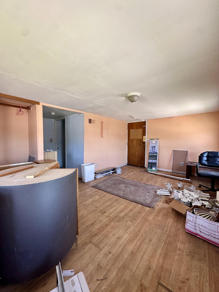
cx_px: 110
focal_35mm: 14
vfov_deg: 102.1
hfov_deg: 85.7
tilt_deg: -2.7
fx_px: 118
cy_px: 146
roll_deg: -2.0
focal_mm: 2.22
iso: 160
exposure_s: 1/99
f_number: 2.2
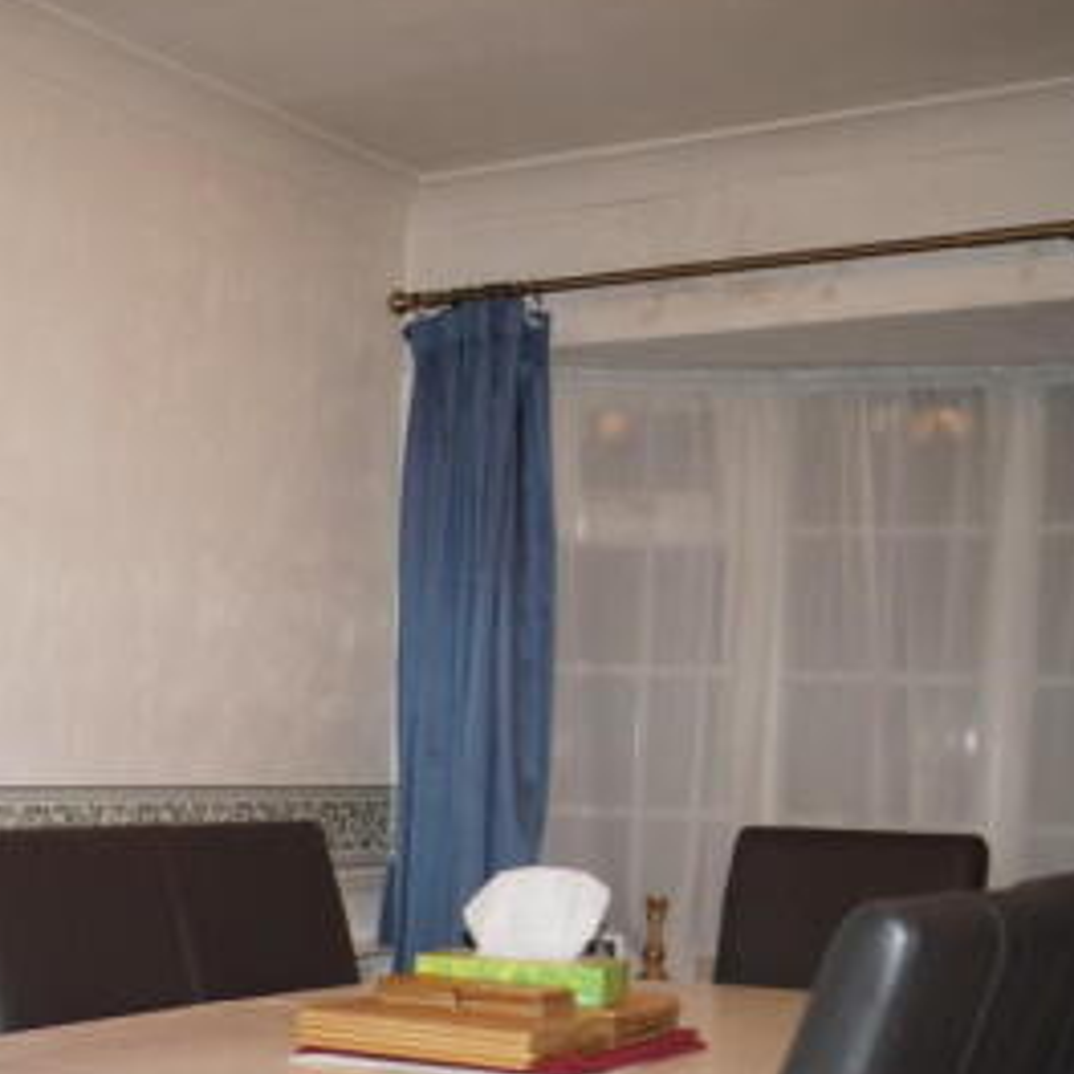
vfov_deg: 29.5
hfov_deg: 29.4
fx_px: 2001
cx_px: 224
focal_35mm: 57
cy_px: 832
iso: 640
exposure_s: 1/80
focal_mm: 18
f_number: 3.5
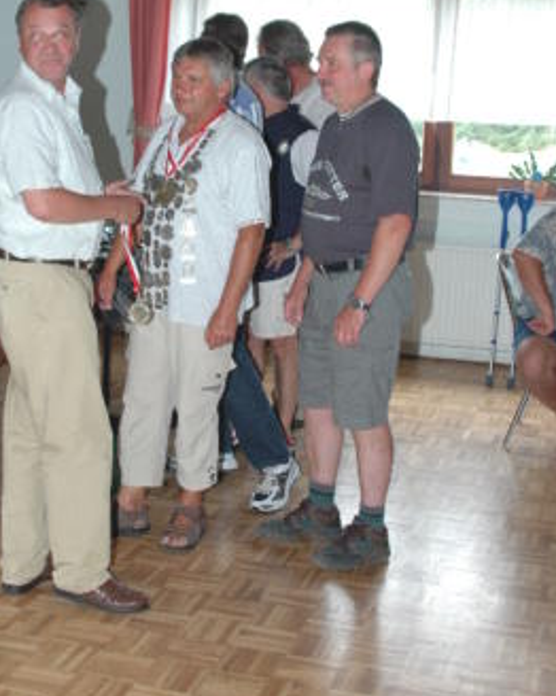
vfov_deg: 31.4
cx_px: 214
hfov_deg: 25.3
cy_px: 269
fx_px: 1235
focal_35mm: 60
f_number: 4
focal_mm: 28
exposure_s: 1/60
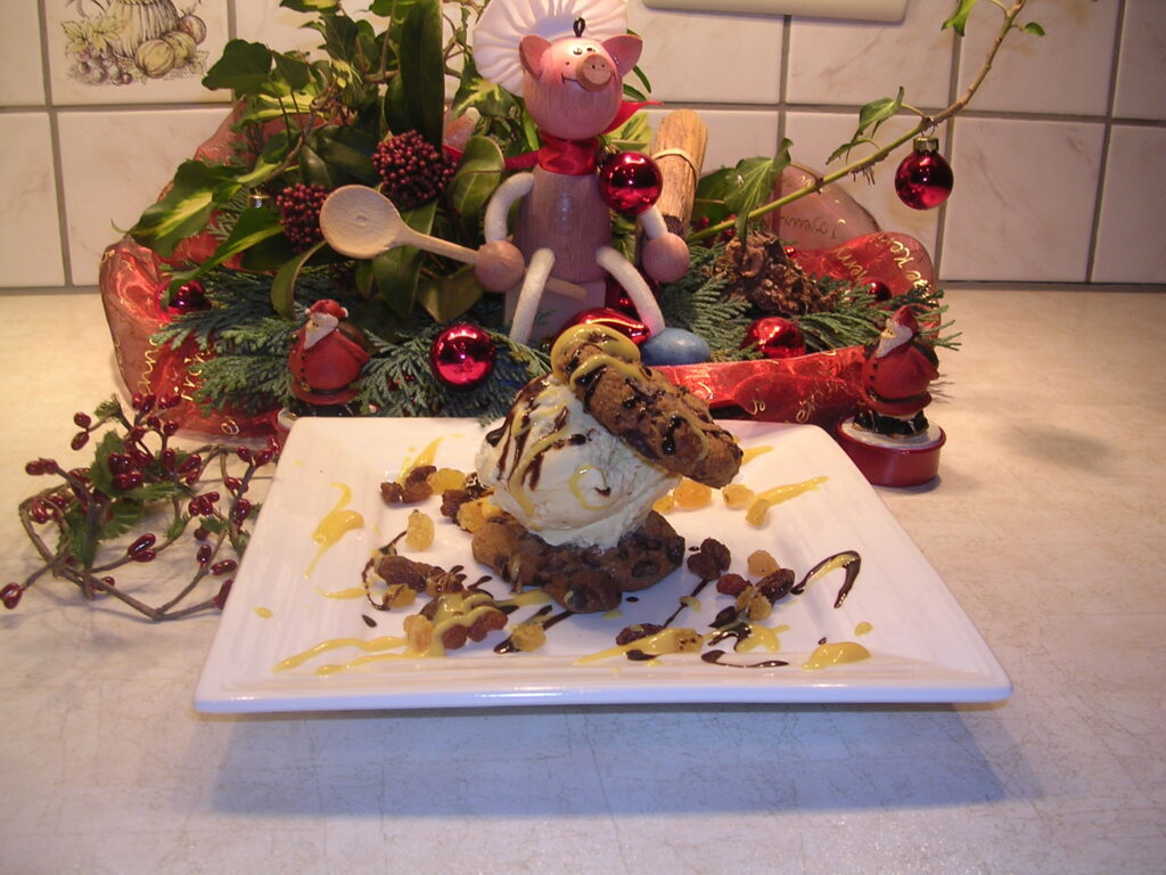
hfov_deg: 49.0
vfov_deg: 37.7
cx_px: 583
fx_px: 1280
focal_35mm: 38
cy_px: 438
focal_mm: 5.8
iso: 100
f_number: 2.8
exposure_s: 1/30
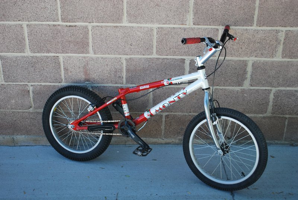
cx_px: 149
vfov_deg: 30.0
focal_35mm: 45
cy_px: 100
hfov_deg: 43.5
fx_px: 373
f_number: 4.8
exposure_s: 1/80
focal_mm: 30
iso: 200
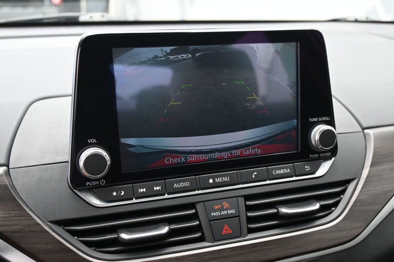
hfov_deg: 51.3
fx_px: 410
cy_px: 131
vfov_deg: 35.5
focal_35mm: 38
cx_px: 197
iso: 400
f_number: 4.2
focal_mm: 25
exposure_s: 1/125
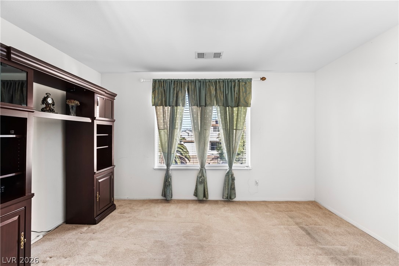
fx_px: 188
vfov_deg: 70.4
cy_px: 133
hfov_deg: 93.3
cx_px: 200
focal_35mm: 17
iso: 500
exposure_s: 1/13
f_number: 8
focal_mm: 17
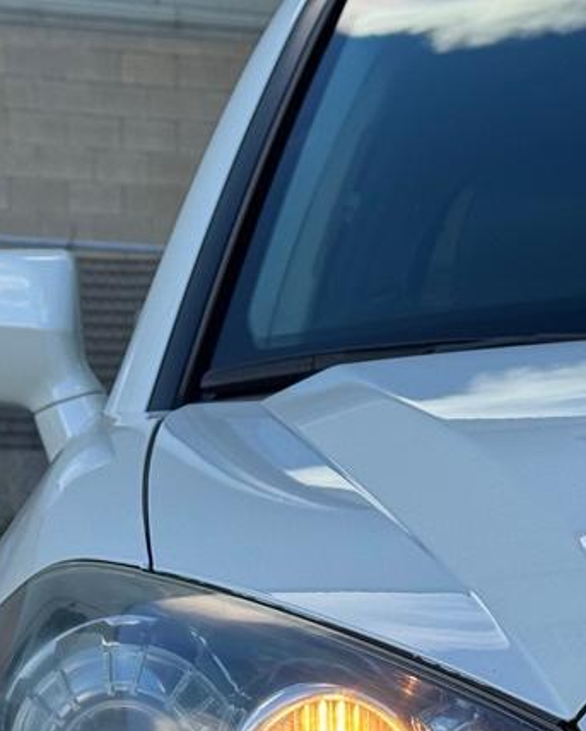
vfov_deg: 13.5
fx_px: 3032
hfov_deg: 11.0
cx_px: 367
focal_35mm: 140
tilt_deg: -7.3
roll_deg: +0.2
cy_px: 792
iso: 64
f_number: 1.78
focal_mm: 6.76
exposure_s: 1/1458
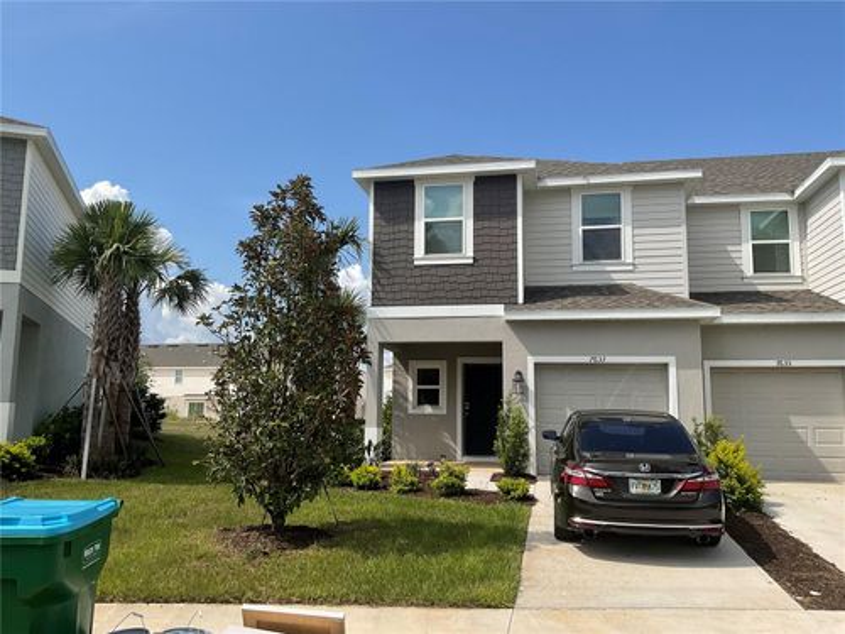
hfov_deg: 61.7
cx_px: 422
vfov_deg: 48.2
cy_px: 317
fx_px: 708
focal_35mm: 29
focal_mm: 3
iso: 16
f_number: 1.8
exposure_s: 1/1848
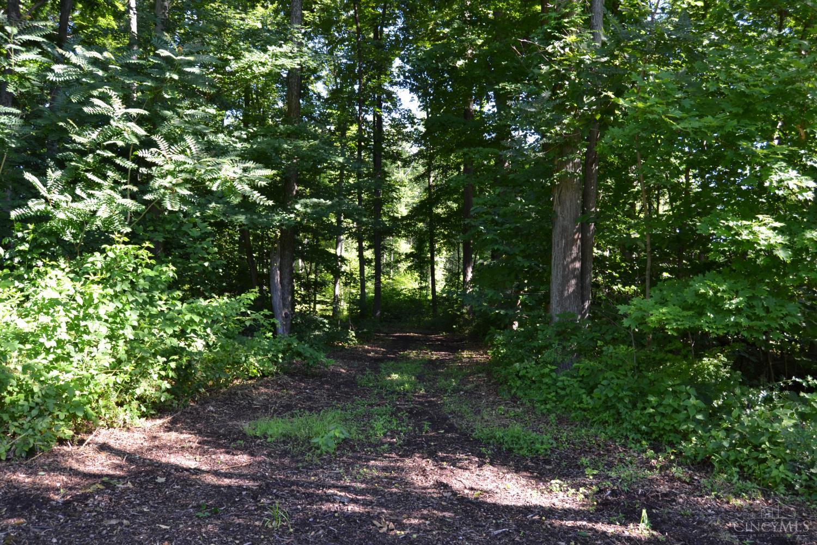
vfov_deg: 43.6
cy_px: 272
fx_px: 681
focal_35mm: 30
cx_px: 408
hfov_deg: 61.9
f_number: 5.6
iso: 400
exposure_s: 1/125
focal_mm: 20
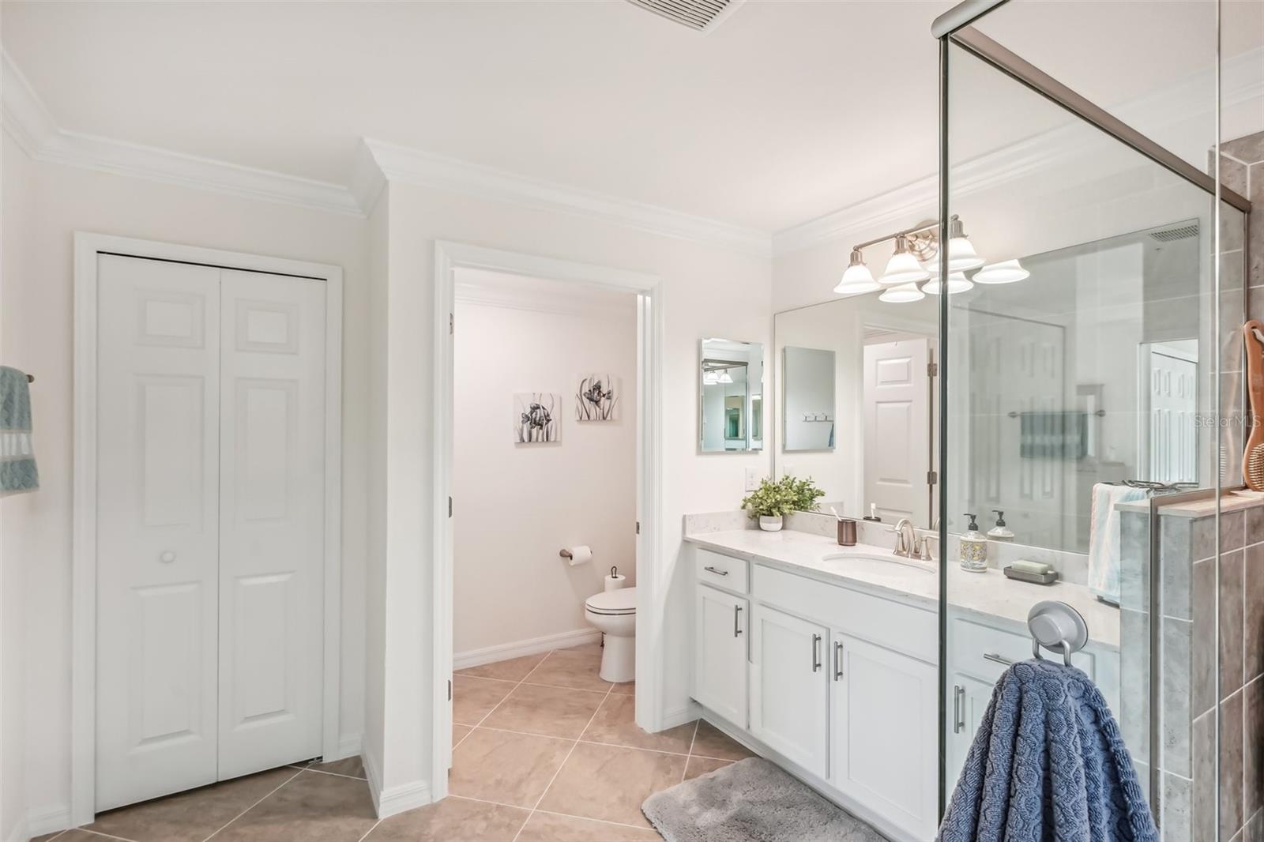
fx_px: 562
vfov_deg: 73.7
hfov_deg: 96.7
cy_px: 421
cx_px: 632
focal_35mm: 16
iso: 400
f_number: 8
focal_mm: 16
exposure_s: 1/30
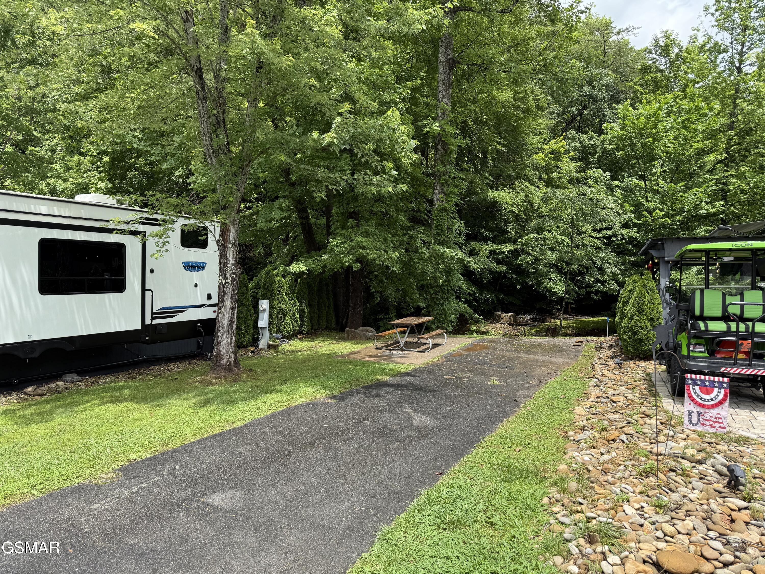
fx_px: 530
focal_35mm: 24
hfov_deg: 71.6
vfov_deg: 56.8
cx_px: 382
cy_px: 287
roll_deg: -1.7
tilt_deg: -1.9
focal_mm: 6.76
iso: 80
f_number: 1.78
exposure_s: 1/1464
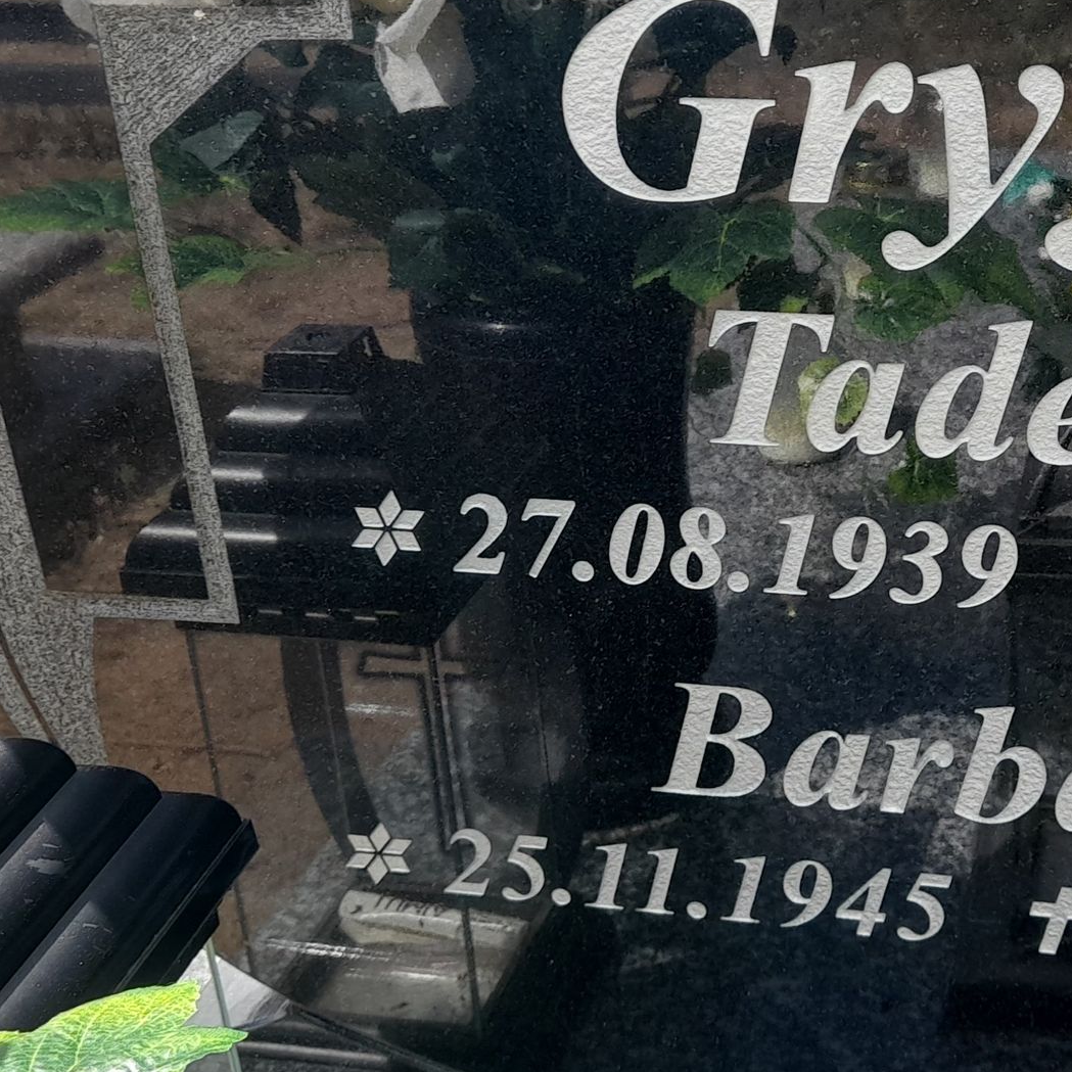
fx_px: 2067
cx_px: 890
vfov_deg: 29.1
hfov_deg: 28.3
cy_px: 519
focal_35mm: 59
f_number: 2
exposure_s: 1/161
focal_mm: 4.6
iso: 20
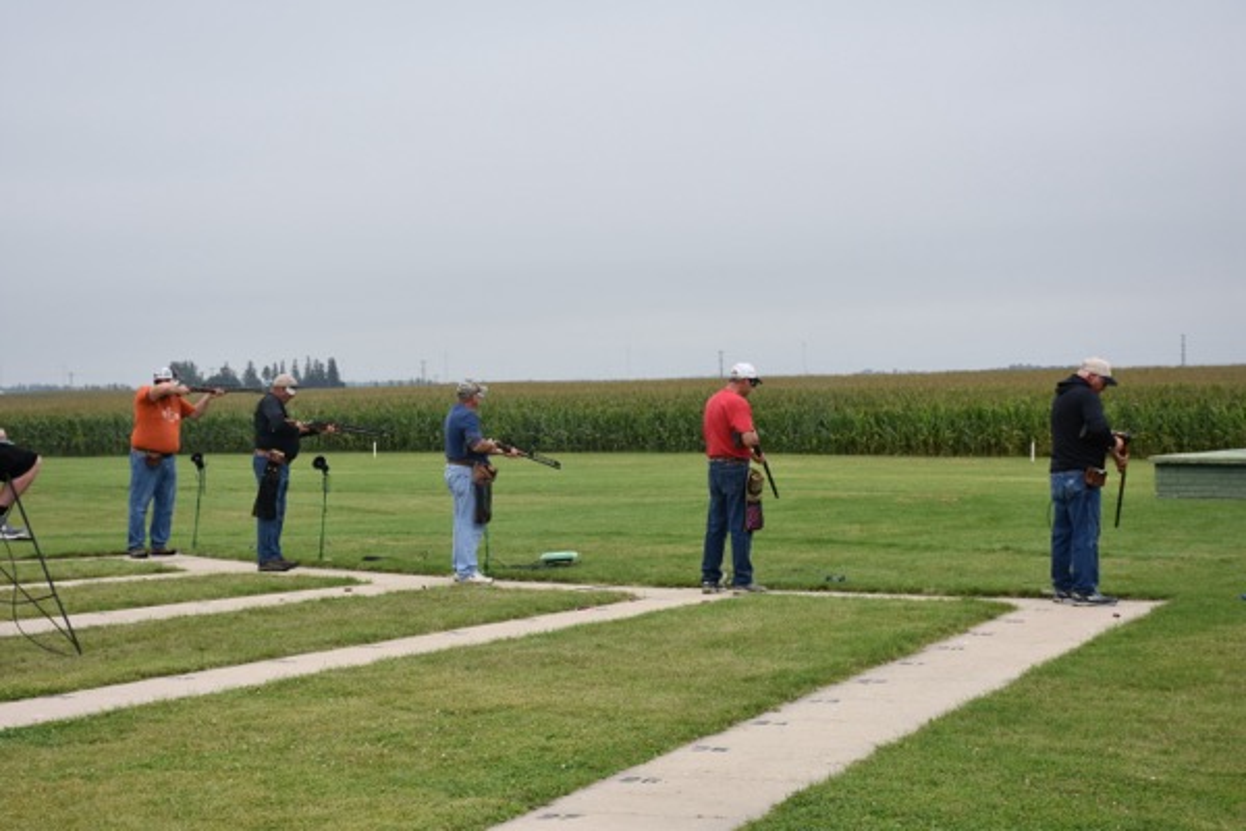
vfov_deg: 18.2
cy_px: 416
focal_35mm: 75
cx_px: 623
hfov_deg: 27.0
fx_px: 2596
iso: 360
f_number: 8
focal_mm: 50
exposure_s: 1/500
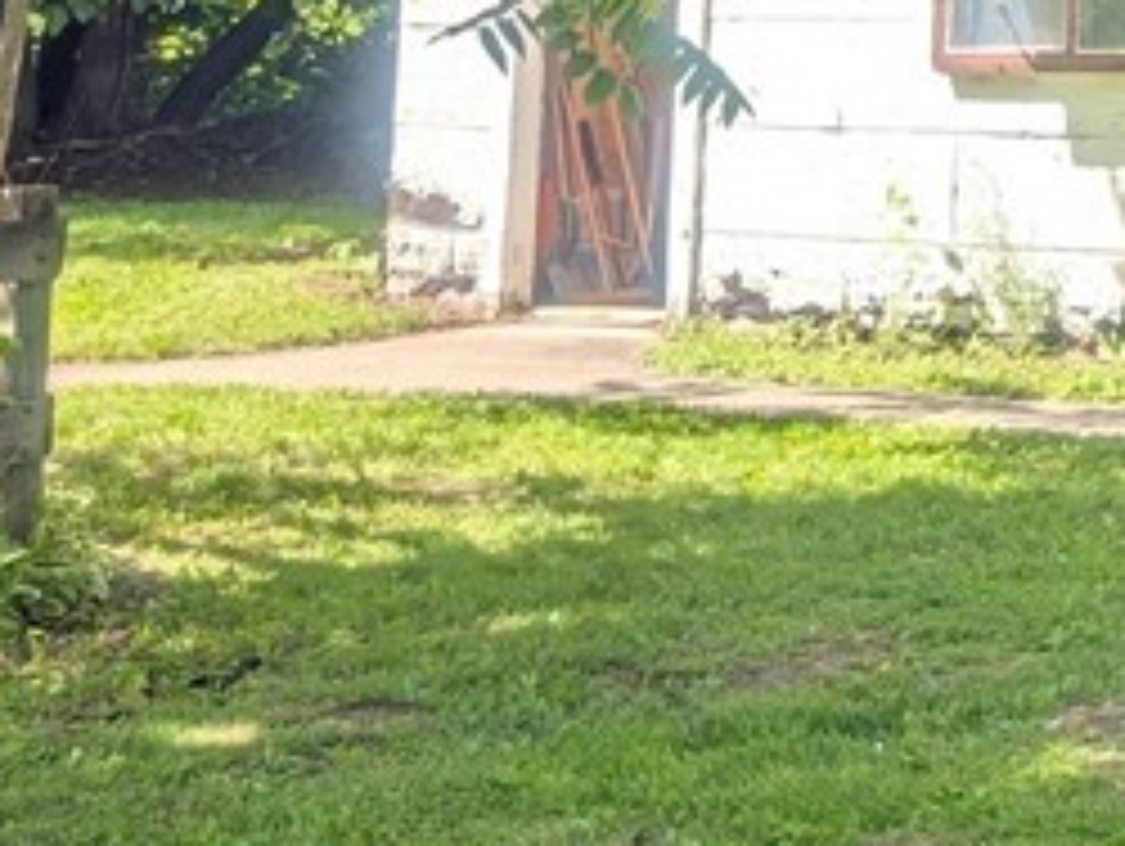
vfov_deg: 14.1
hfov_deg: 17.7
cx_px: 1730
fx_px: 3188
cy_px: -454
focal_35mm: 98
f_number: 1.68
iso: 22
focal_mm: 6.9
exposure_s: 1/306
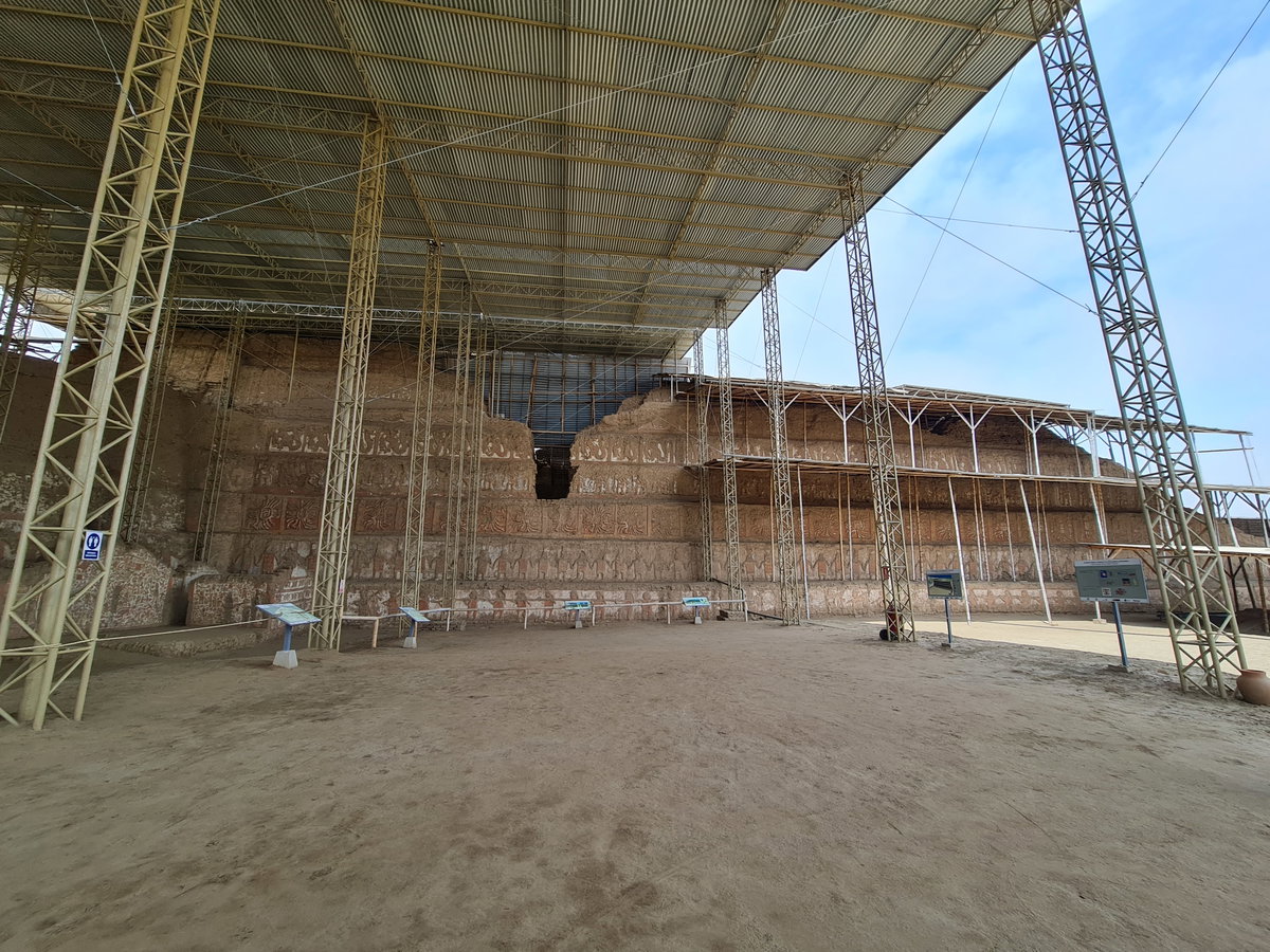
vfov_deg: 89.9
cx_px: 635
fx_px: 477
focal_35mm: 13
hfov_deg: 106.2
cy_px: 476
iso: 64
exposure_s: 1/1040
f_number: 2.2
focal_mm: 2.2
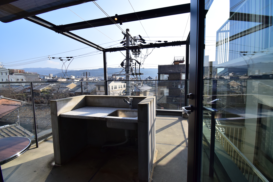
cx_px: 136
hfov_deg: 100.4
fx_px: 114
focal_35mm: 15
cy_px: 91
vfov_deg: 77.4
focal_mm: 10
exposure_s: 1/1500
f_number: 8
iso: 800
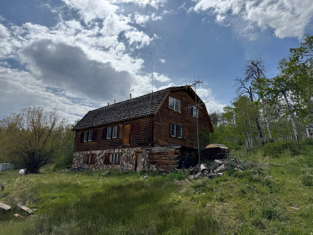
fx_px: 217
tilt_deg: +12.5
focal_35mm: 24
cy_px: 118
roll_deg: -2.5
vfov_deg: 56.8
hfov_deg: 71.6
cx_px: 156
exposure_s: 1/12346
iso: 64
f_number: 1.78
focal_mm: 6.76
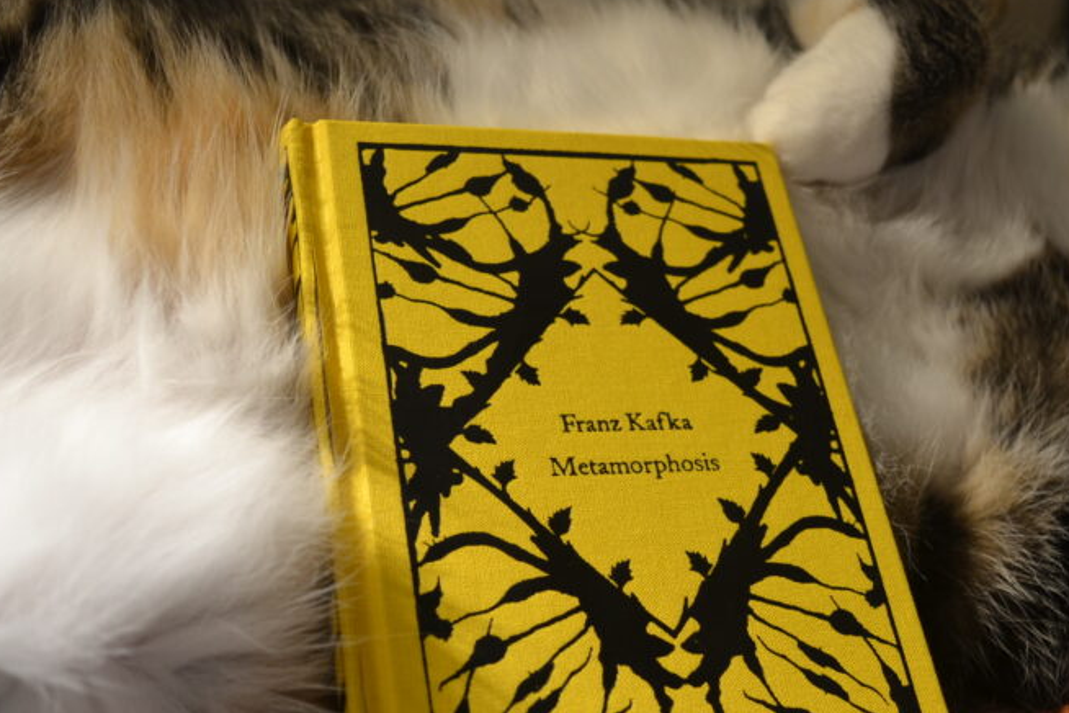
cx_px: 685
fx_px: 1396
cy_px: 447
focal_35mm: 47
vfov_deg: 28.5
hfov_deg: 41.5
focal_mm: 20
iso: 400
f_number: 3.8
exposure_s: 1/20
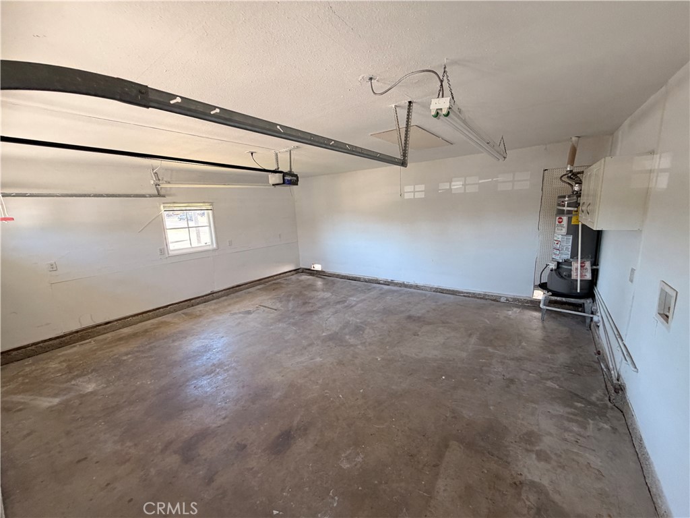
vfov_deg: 85.7
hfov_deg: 102.1
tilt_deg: -13.1
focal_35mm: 14
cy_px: 259
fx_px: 279
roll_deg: +5.0
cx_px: 345
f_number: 2.2
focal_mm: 2.22
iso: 250
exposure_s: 1/121
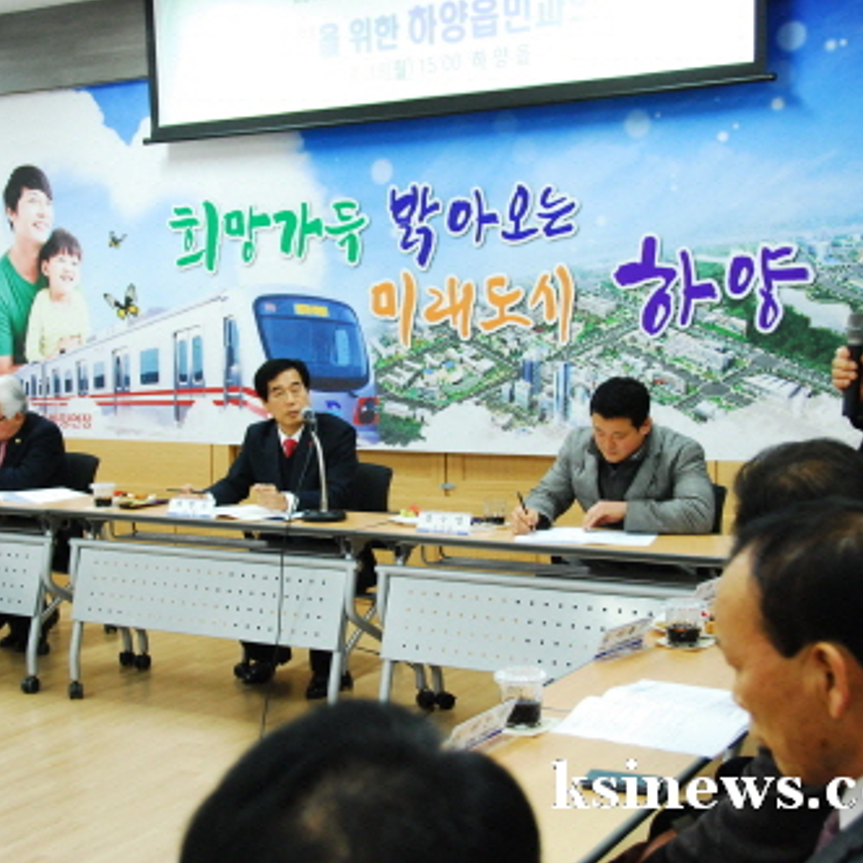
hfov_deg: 34.0
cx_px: 390
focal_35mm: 50
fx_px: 1410
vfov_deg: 34.0
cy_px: 430
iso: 1250
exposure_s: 1/60
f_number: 4
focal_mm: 26
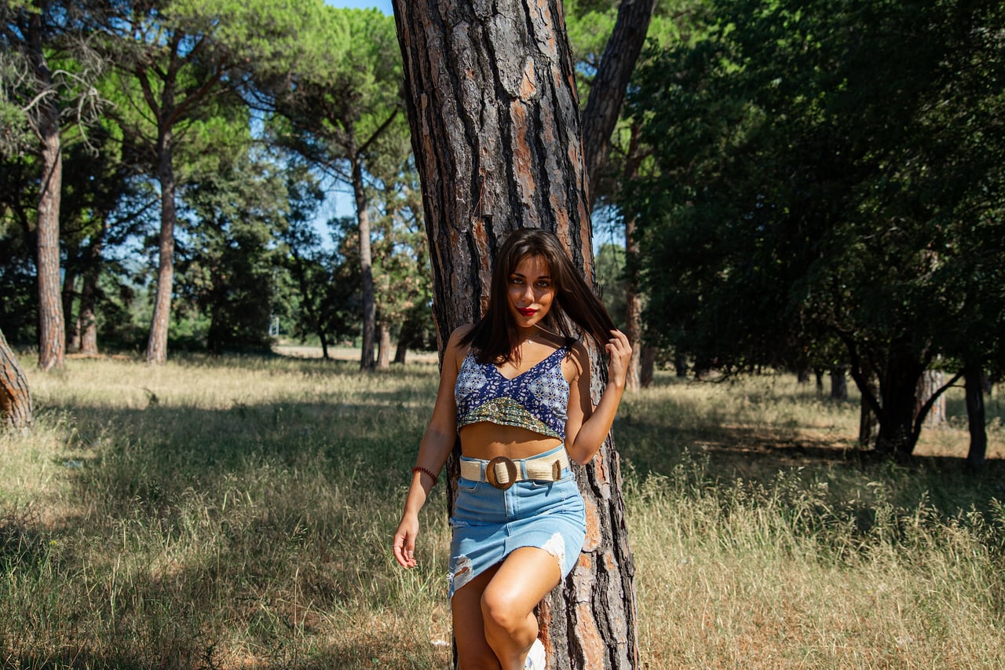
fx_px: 1479
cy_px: 335
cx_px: 502
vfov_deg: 25.5
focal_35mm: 53
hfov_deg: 37.5
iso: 50
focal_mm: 53
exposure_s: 1/250
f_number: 6.3
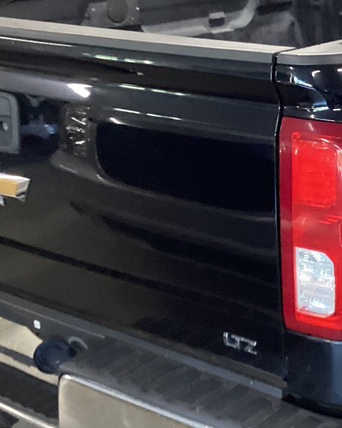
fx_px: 987
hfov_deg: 19.2
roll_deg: +1.5
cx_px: 330
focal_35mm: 78
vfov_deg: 24.3
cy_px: 127
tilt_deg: -16.8
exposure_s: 1/40
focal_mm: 3.3
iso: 320
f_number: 2.4
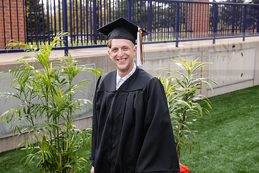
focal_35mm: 56
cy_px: 86
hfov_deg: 35.6
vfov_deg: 24.2
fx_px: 403
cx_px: 130
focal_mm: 56
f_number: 5.6
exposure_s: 1/200
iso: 320
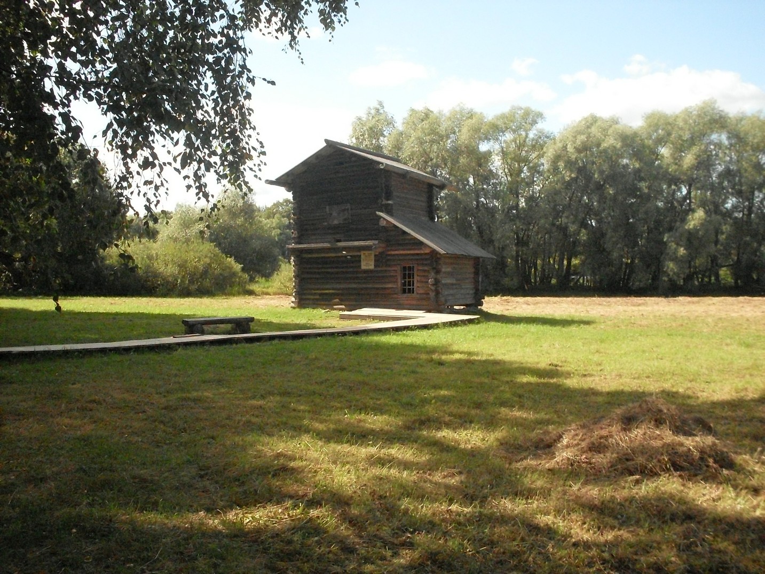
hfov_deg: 49.0
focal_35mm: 38
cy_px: 287
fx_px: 840
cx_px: 382
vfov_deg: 37.7
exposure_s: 1/500
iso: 400
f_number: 8.4
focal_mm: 6.3
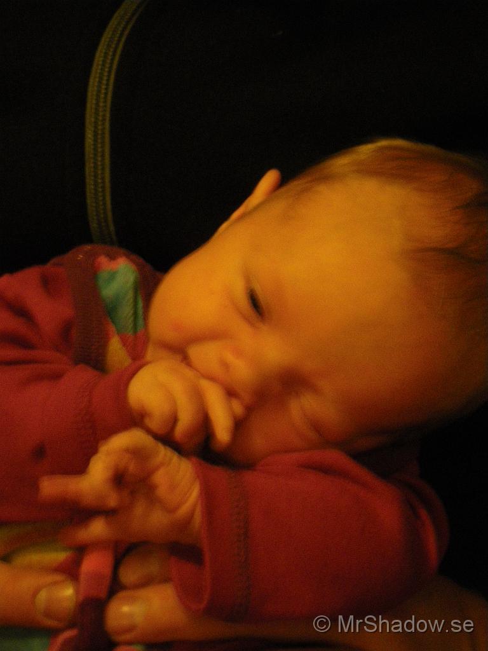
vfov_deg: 17.1
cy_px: 326
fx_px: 2162
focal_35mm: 115
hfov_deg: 12.9
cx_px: 244
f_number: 5.2
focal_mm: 20.6
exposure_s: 1/4
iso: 400
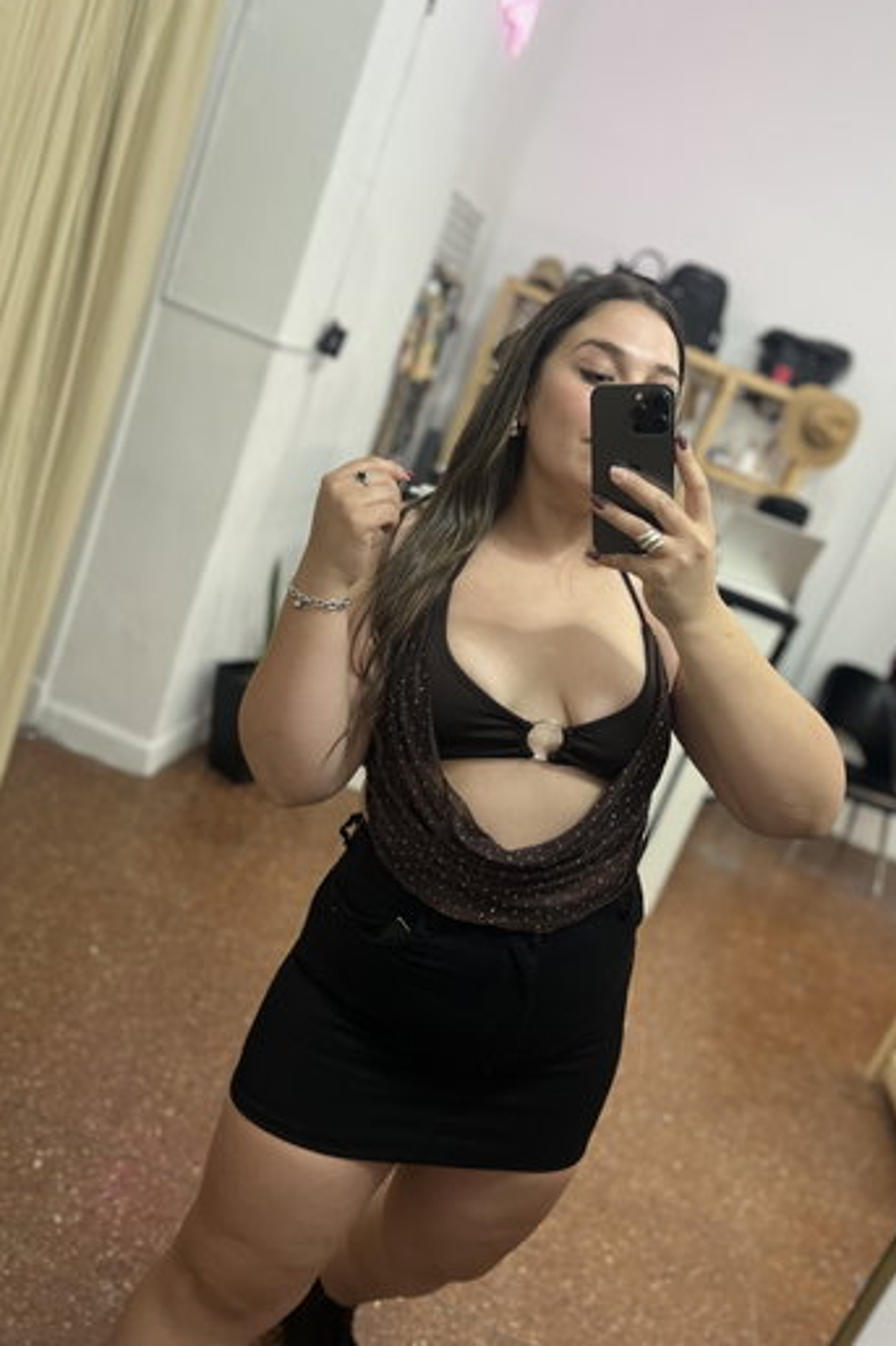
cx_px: 517
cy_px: 663
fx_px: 1046
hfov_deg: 46.2
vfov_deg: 65.5
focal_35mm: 28
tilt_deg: -14.5
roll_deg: -21.5
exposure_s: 1/100
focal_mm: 5.7
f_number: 1.5
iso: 125
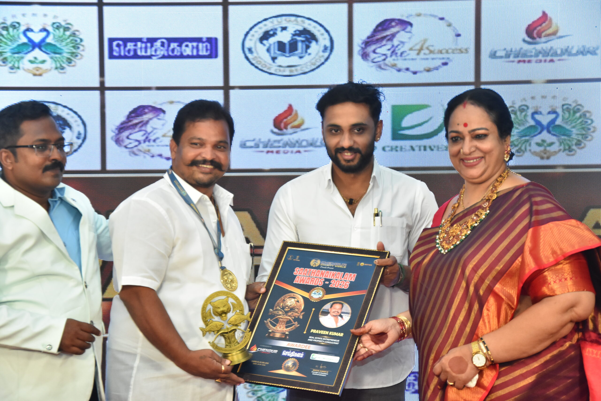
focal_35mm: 93
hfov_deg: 21.9
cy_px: 200
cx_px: 300
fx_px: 1553
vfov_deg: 14.7
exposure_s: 1/160
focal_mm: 62
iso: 2000
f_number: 5.6
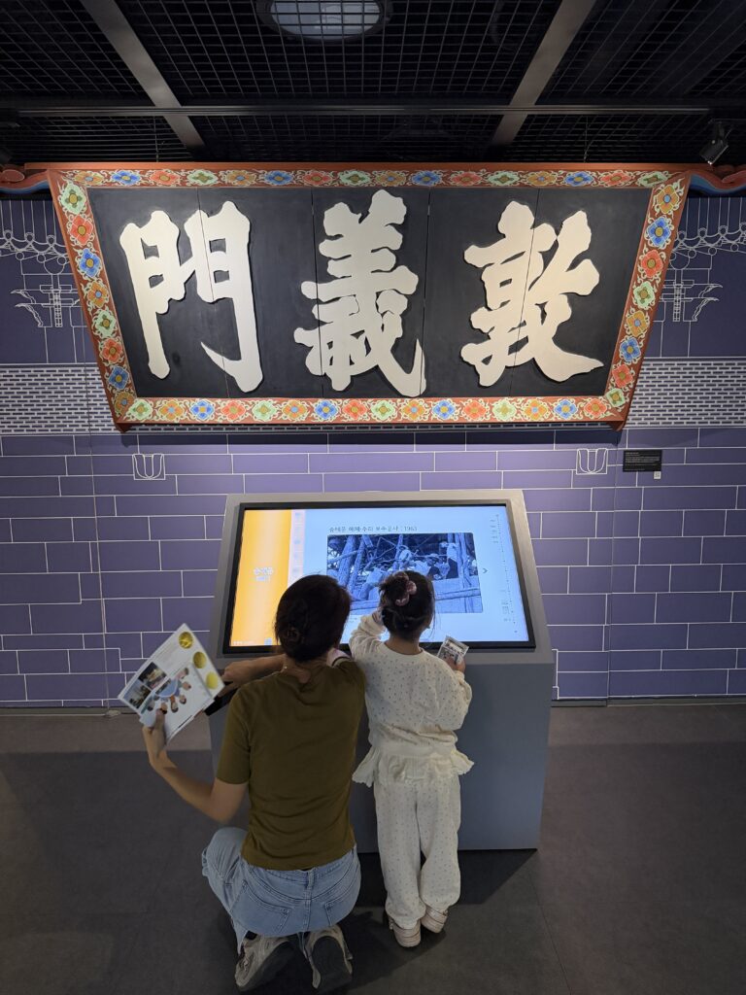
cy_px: 498
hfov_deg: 56.8
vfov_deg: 71.6
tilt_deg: -8.1
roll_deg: +0.3
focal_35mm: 24
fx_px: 690
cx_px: 373
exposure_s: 1/60
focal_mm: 6.76
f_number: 1.78
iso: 800
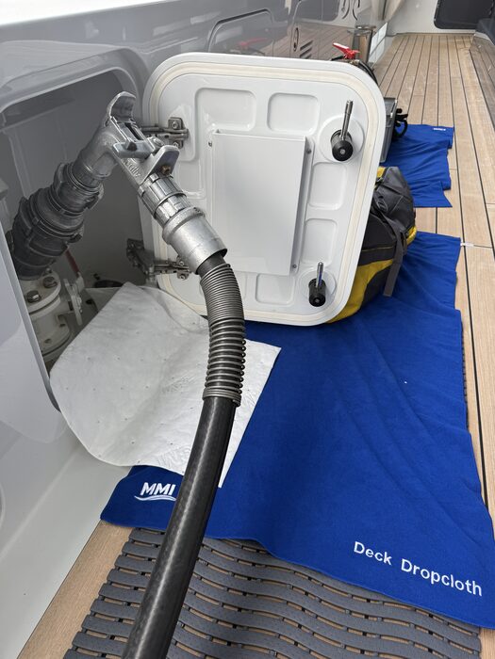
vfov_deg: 71.6
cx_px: 248
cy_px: 330
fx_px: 458
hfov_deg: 56.8
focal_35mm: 24
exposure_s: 1/297
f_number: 1.78
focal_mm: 6.76
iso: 80
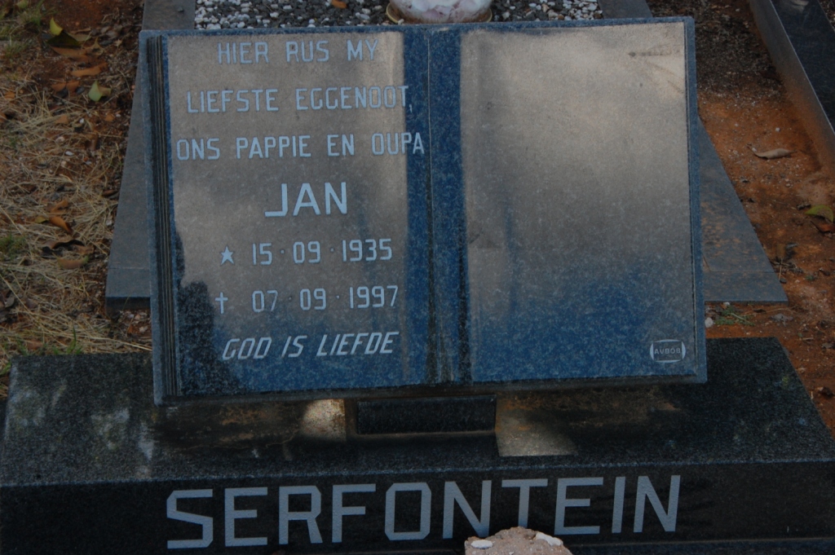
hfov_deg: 20.9
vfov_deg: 14.0
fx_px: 2260
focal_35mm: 98
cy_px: 278
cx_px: 418
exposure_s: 1/30
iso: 500
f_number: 22
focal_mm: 65
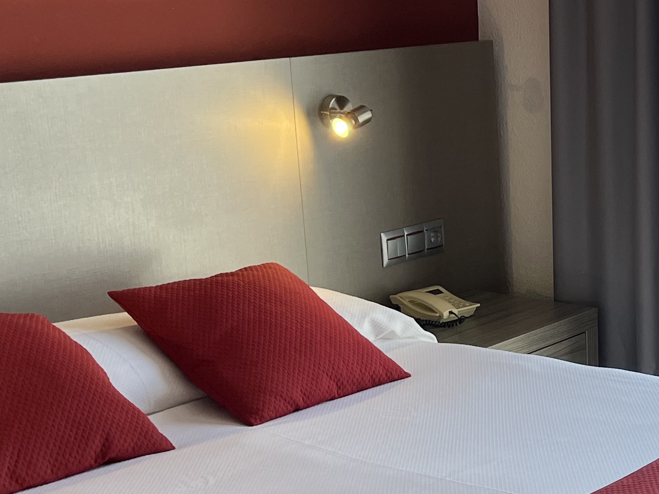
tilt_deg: -14.4
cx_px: 735
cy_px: 309
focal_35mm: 78
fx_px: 1485
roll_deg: +0.3
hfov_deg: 23.4
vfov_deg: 18.9
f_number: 1.6
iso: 50
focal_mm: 5.1
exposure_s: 1/504
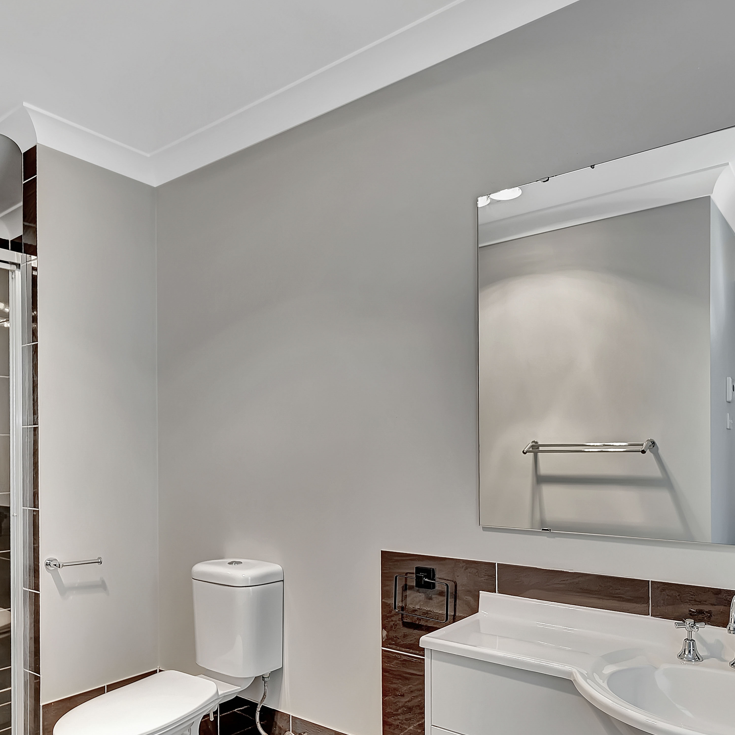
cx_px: 429
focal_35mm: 24
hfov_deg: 64.6
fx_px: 577
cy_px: 494
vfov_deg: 63.3
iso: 100
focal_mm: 14
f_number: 4.5
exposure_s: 1/5
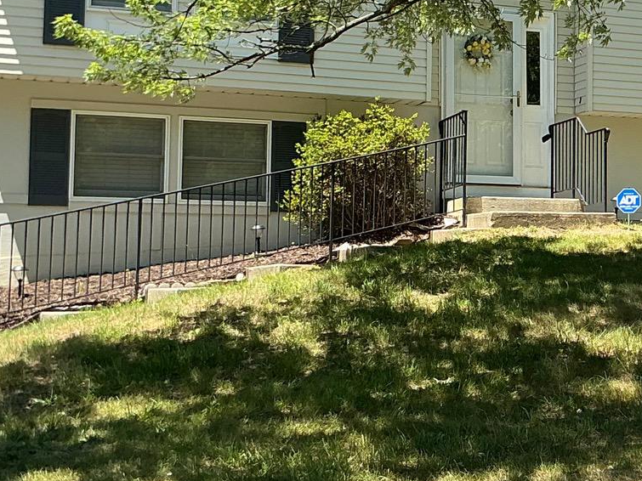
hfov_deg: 24.7
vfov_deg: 19.3
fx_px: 1409
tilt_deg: +6.0
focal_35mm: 76
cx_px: 609
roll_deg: +0.1
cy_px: 177
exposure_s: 1/613
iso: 25
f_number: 1.8
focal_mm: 3
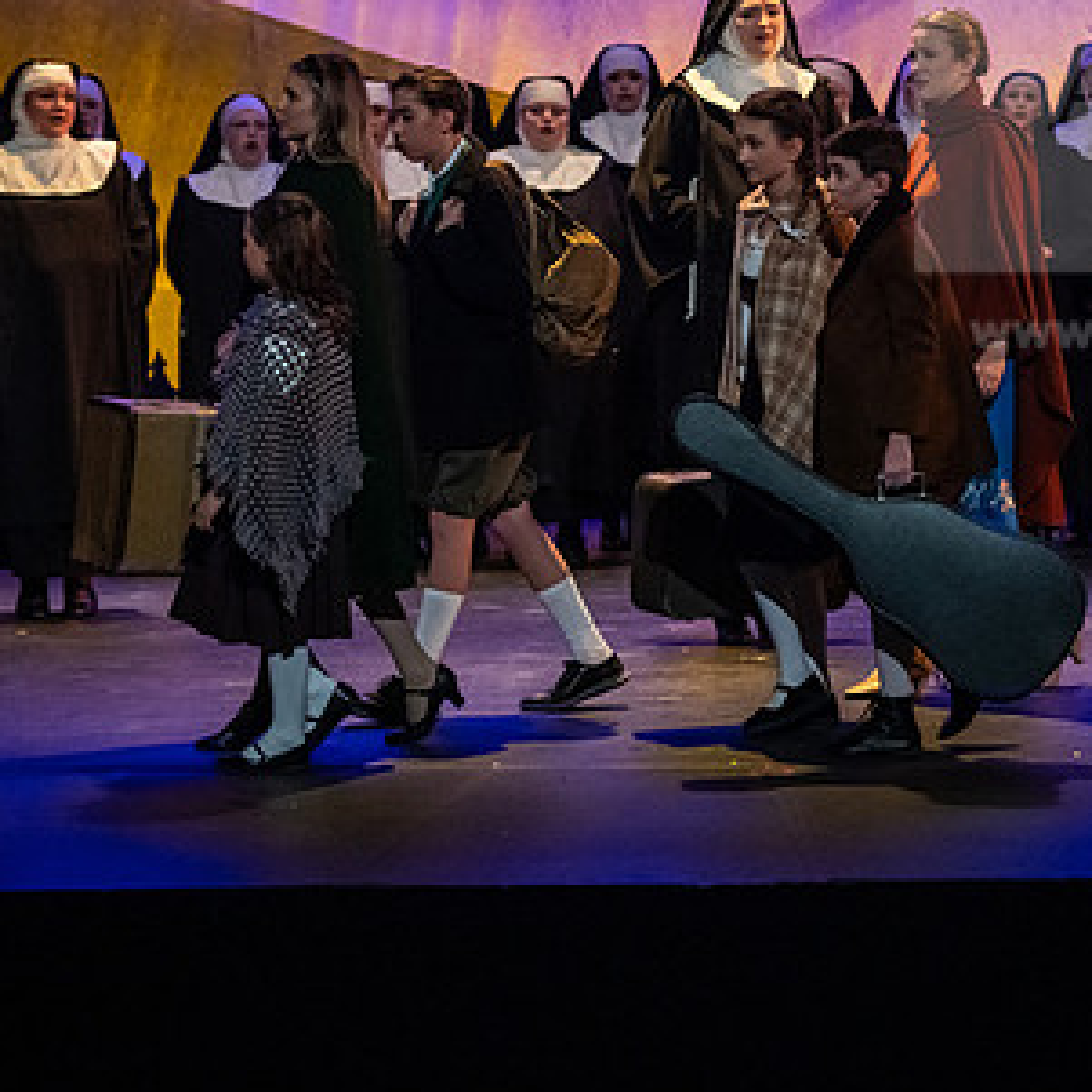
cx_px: 805
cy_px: 408
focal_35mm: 167
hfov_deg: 10.4
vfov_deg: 10.5
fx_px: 5960
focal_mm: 102
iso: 6400
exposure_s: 1/250
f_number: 2.8
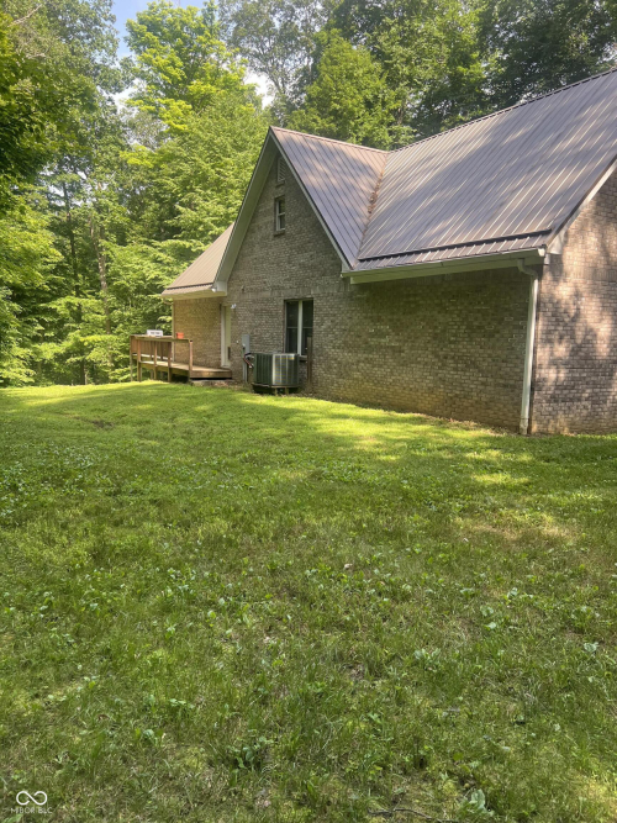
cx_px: 308
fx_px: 618
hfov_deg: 53.0
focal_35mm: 26
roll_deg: +0.7
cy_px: 412
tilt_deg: -6.1
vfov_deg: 67.3
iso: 50
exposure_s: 1/365
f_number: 1.5
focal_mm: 5.7
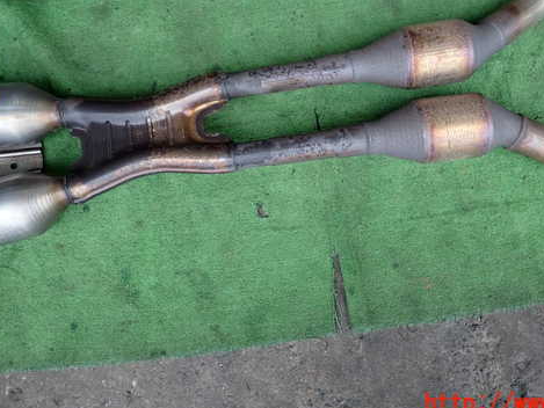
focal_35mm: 32
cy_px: 158
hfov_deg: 56.2
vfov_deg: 43.9
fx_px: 503
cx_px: 339
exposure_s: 1/160
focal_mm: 4.5
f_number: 2
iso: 100
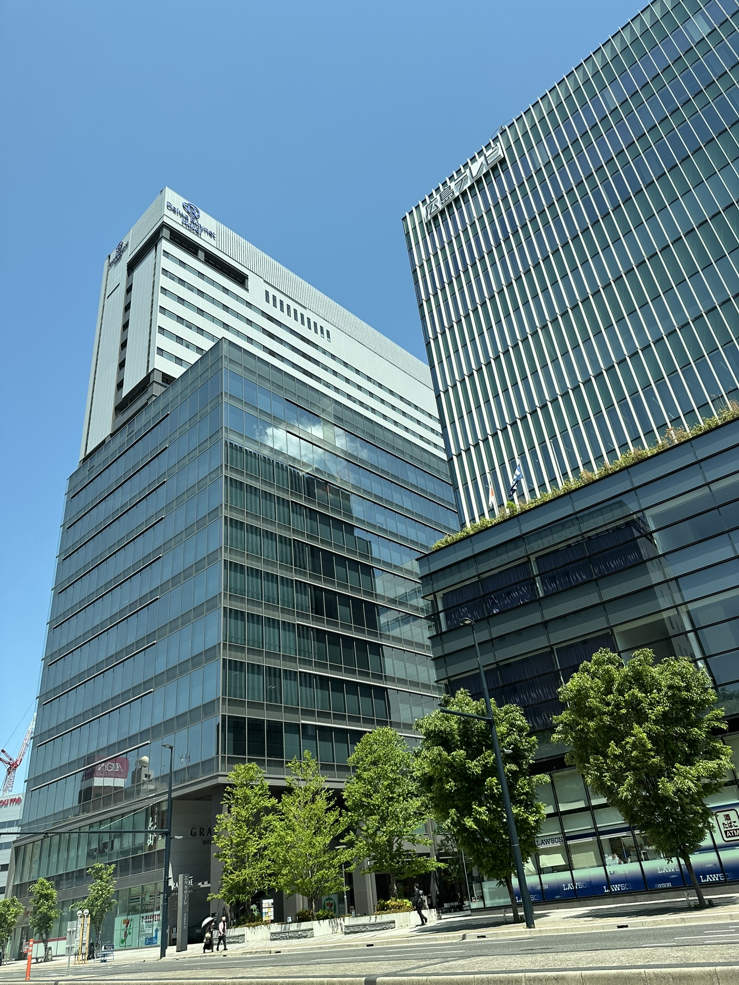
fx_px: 683
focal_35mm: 24
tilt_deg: +30.7
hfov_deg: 56.8
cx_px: 370
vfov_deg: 71.6
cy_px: 492
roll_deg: +5.6
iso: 80
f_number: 1.78
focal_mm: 6.86
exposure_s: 1/2028
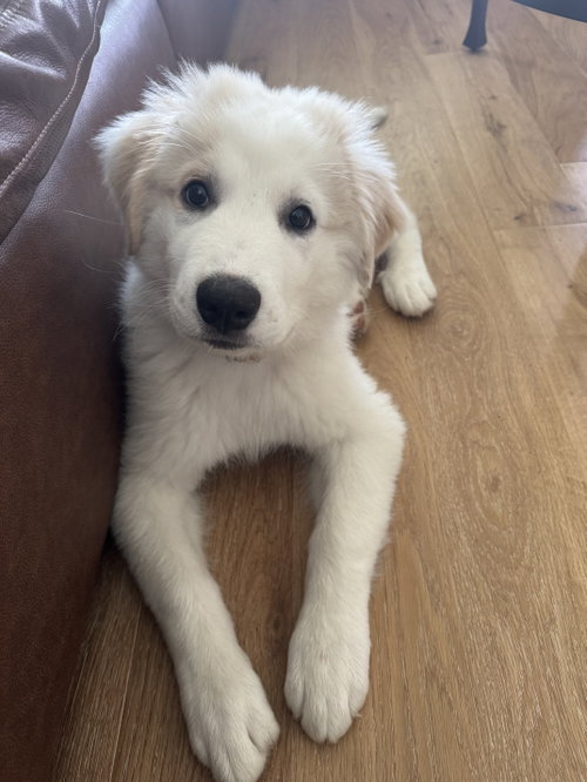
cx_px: 294
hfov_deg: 56.8
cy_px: 391
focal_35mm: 24
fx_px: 542
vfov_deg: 71.6
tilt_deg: -49.0
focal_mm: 6.76
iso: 320
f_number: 1.78
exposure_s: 1/60
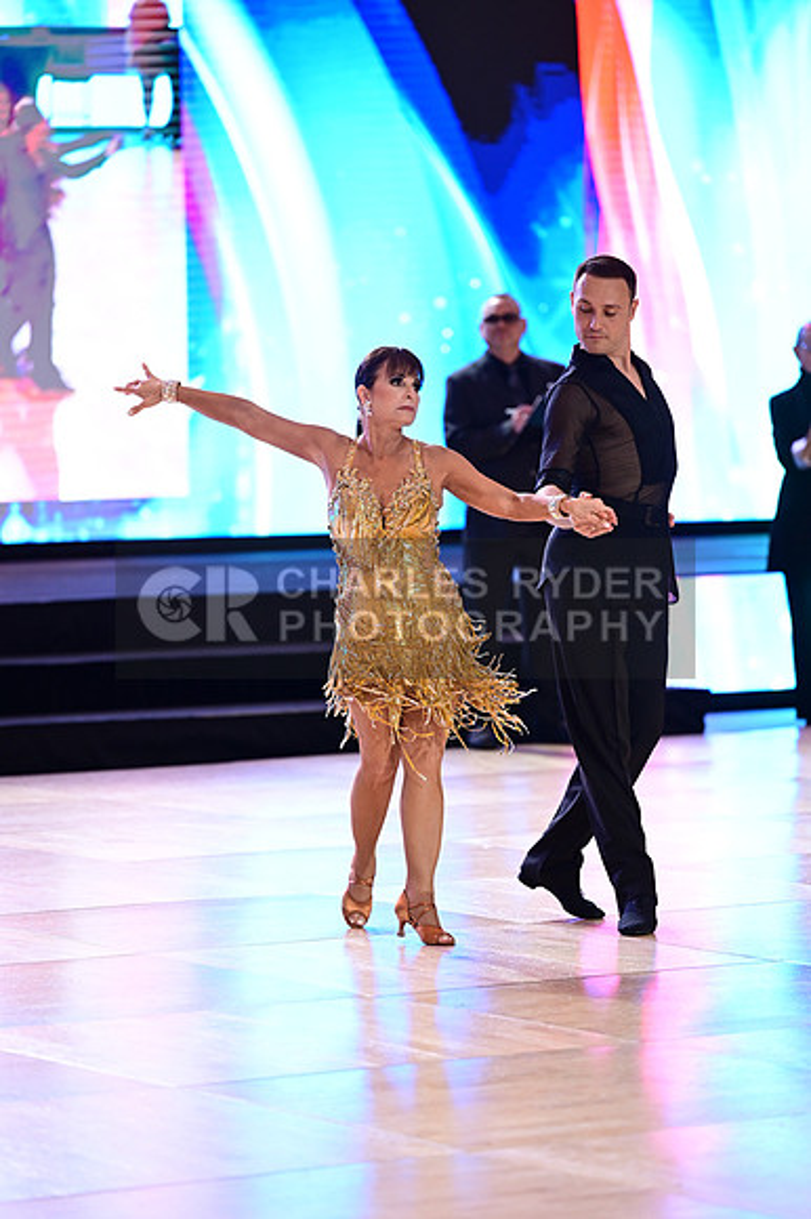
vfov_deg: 13.7
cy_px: 610
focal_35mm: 150
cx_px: 406
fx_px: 5074
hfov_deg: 9.1
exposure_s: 1/400
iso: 2000
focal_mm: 150
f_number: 2.8
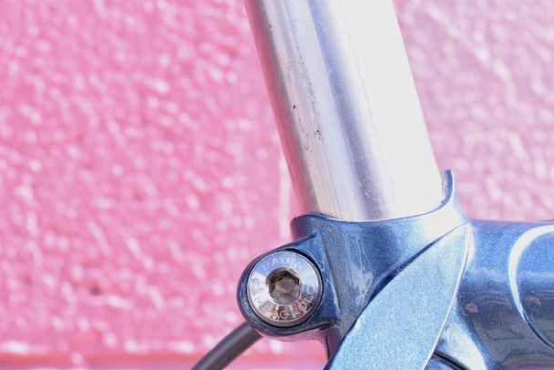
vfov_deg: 18.1
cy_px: 390
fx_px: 1124
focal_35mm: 73
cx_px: 468
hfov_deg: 27.0
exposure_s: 1/320
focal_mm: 23
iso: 400
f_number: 9
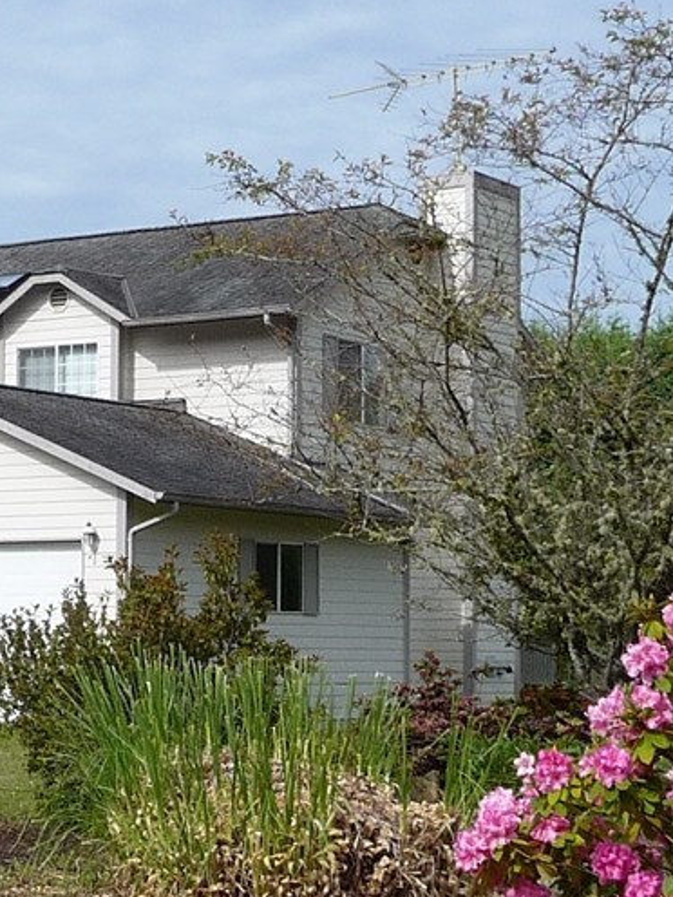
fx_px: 2514
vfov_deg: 20.2
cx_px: 71
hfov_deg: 15.1
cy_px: 590
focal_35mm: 97
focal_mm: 4.7
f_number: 3.3
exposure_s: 1/1300
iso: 100
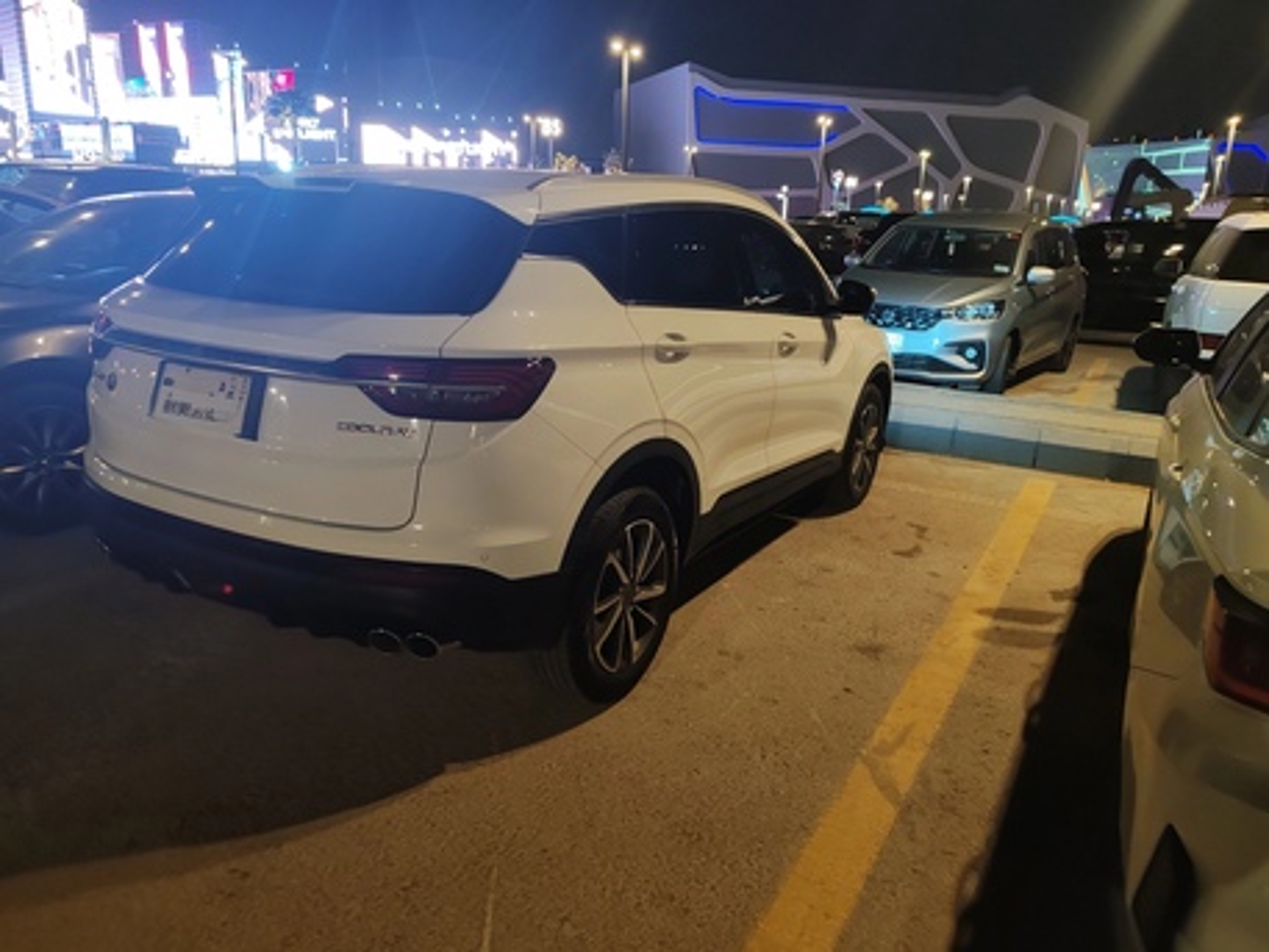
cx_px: 634
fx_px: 990
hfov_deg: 65.3
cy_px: 476
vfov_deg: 51.4
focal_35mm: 27
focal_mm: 6.12
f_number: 1.9
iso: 800
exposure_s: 1/50
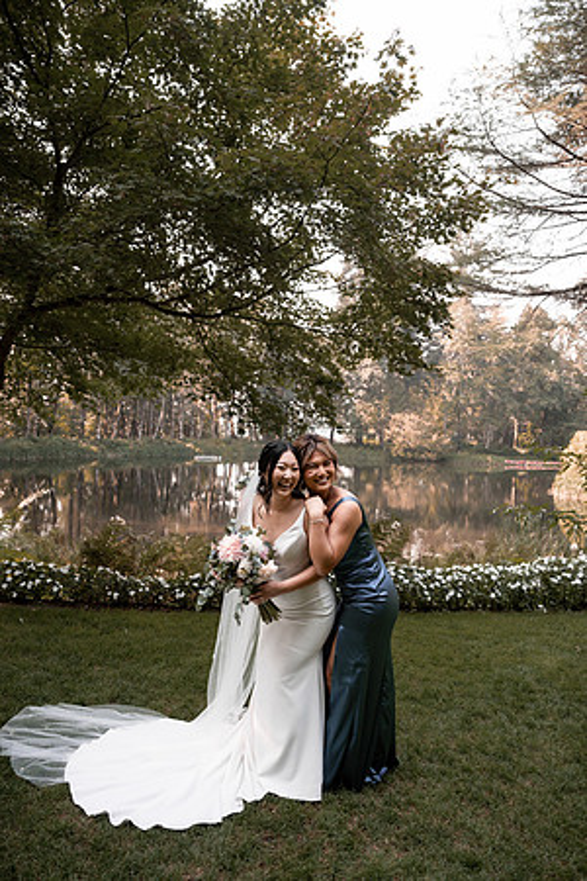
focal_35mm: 24
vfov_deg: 73.7
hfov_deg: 53.1
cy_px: 440
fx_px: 587
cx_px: 294
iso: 250
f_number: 2.8
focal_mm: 24
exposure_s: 1/640
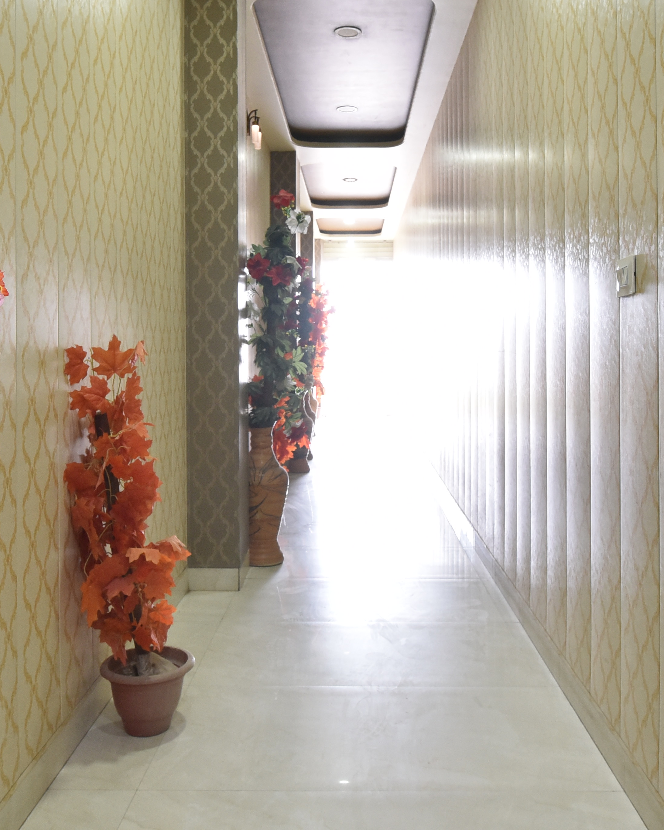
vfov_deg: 56.9
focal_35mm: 31
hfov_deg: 47.0
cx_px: 368
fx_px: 762
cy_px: 351
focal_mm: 15
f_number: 7.1
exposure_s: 1/15
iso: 1250
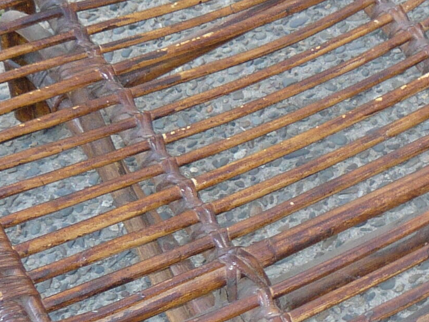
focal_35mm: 119
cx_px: 694
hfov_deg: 15.0
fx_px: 1475
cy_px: 172
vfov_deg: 12.5
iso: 100
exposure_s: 1/250
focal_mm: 5.2
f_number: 3
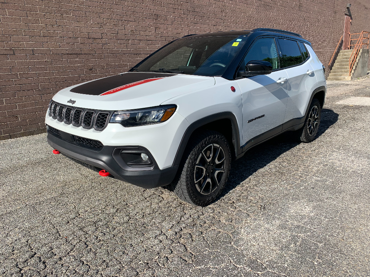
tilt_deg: -13.8
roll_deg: +3.9
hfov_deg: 67.3
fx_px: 278
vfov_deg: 53.1
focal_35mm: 26
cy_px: 138
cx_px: 185
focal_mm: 4.25
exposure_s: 1/1845
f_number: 1.8
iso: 25
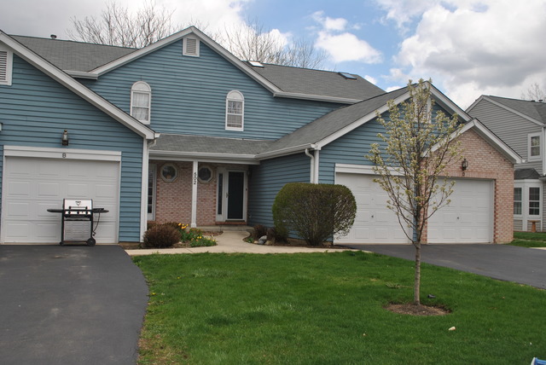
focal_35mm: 36
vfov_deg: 36.9
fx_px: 546
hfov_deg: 53.1
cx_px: 273
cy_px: 182
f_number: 9
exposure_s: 1/200
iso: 100
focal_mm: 24
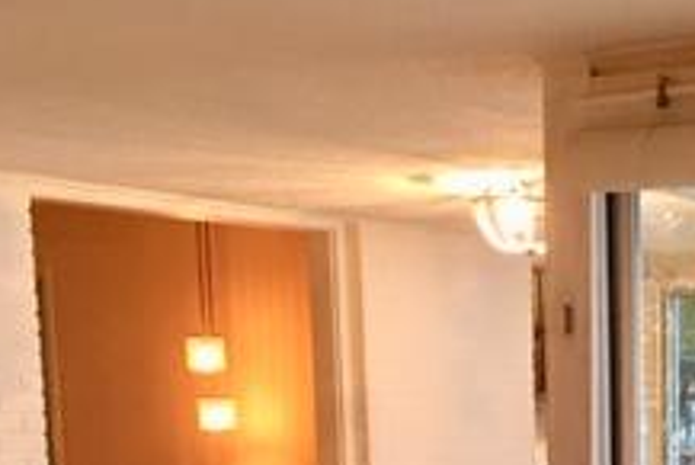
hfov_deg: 21.8
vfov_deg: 14.4
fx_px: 1719
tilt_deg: -9.0
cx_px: 733
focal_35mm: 89
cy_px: 693
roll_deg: -0.4
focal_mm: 4.15
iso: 64
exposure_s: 1/15
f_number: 2.2
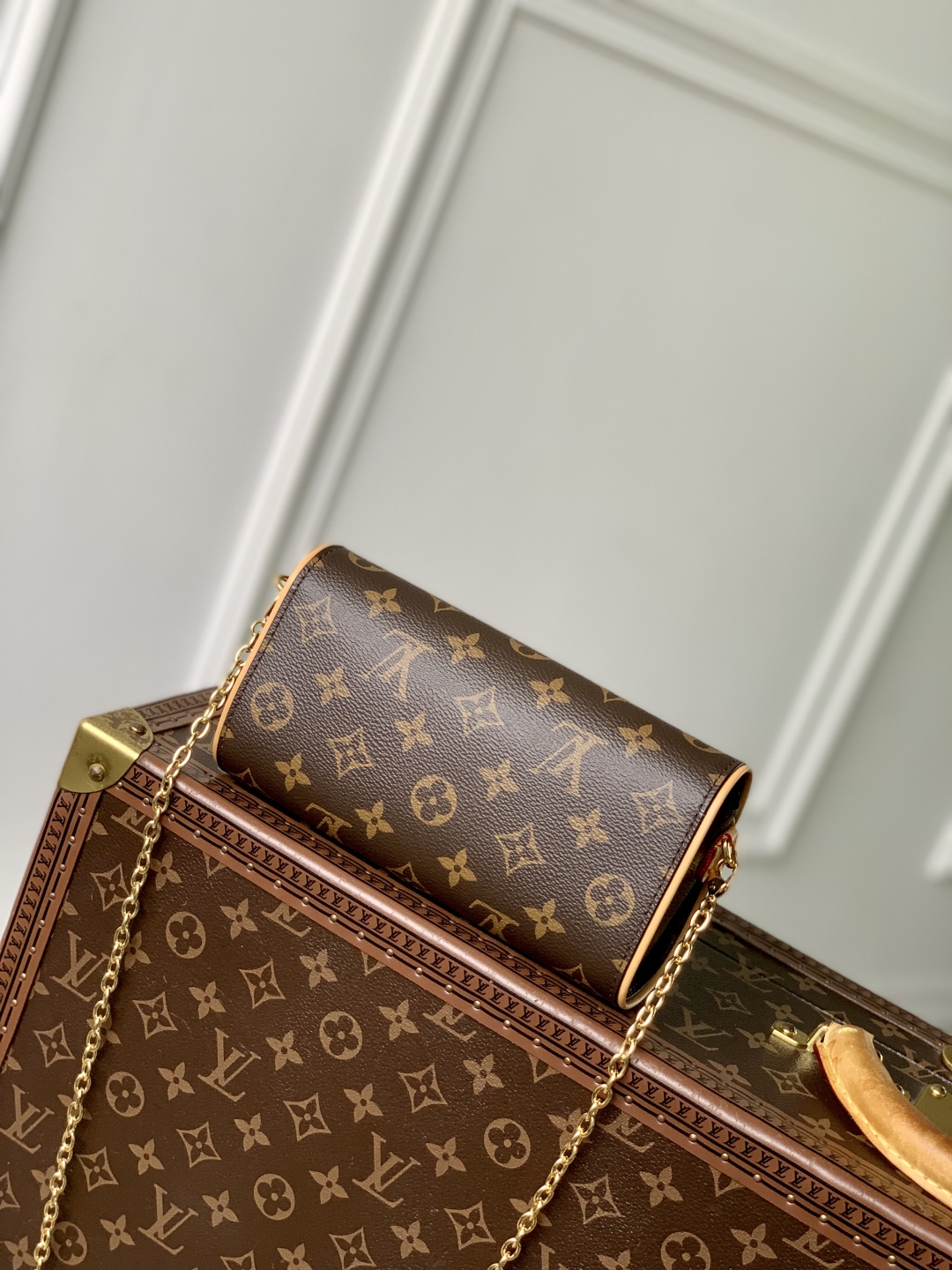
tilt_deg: -15.1
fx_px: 1907
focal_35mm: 52
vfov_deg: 36.8
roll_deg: -21.6
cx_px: 476
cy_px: 635
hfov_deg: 28.0
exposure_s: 1/122
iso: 64
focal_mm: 6
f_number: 2.4
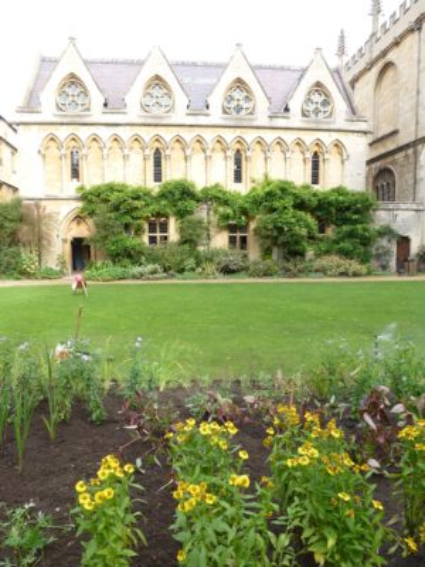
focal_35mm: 25
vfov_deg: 69.4
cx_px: 212
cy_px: 284
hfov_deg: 54.9
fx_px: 409
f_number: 3.5
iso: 100
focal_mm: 4.3
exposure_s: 1/125
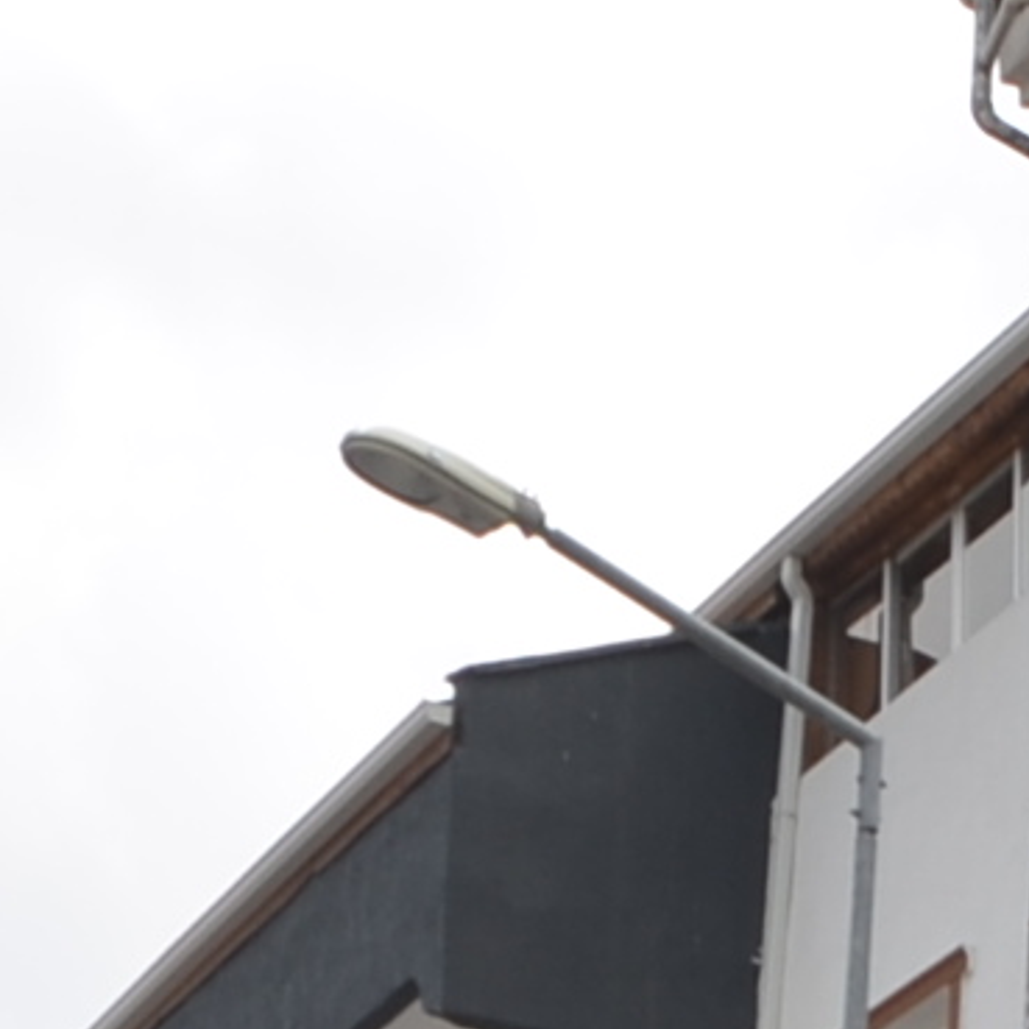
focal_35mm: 255
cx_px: 887
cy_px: 2646
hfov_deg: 6.9
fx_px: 8576
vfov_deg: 6.5
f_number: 7.1
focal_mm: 20
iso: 100
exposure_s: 1/250
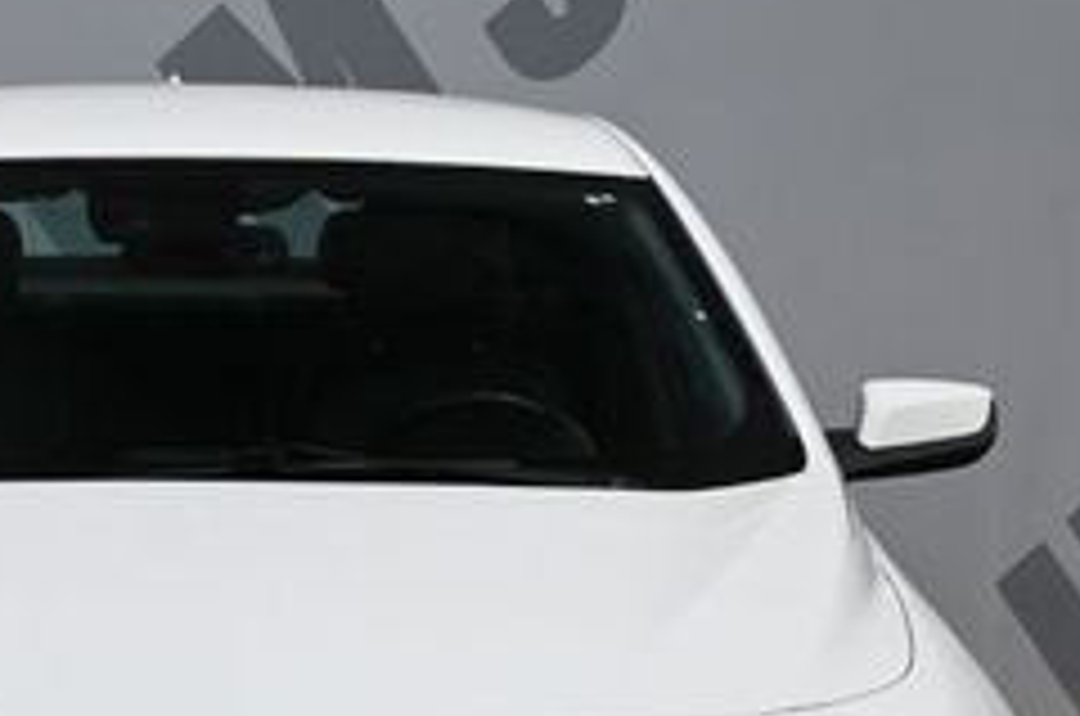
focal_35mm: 164
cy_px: 671
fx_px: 4920
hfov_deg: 12.5
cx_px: 220
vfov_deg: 8.3
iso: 100
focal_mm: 41
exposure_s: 1/400
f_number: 7.1
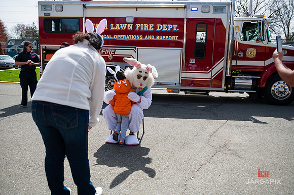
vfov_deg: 44.9
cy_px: 98
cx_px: 147
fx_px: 237
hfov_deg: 63.7
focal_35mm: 29
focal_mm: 29
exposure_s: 1/3200
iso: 200
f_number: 4
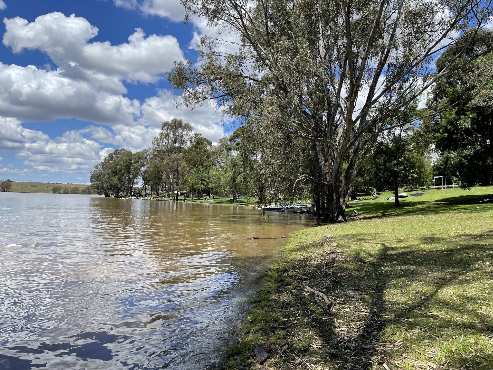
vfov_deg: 54.9
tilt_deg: +2.3
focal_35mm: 25
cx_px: 246
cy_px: 185
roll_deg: -2.4
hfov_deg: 69.4
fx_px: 356
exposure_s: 1/3257
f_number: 1.6
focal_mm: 5.1
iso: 32
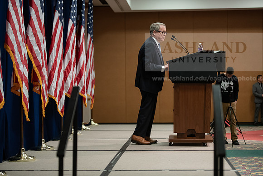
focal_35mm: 92
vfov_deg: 14.9
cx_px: 132
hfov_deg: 22.1
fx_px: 672
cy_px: 88
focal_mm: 92
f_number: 2.8
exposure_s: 1/200
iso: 2000
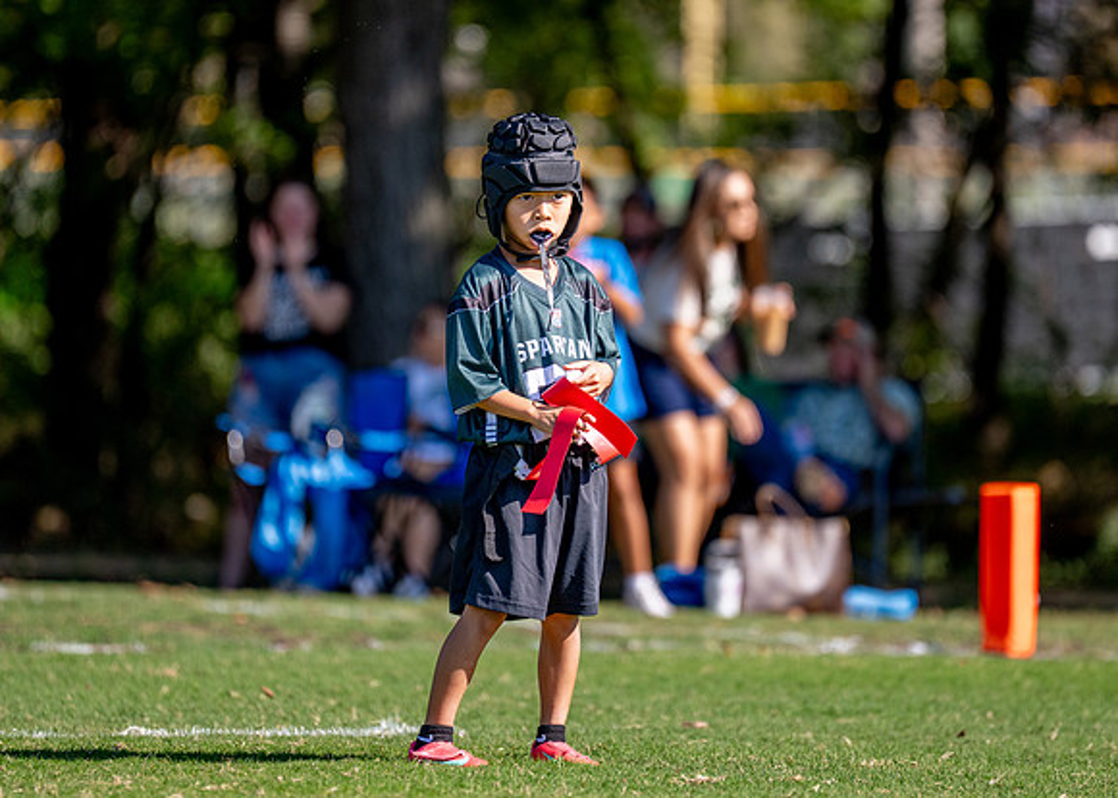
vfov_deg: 5.0
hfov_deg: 7.0
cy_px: 369
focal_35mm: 287
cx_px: 577
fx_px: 9126
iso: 250
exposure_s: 1/4000
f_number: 2.8
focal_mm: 200
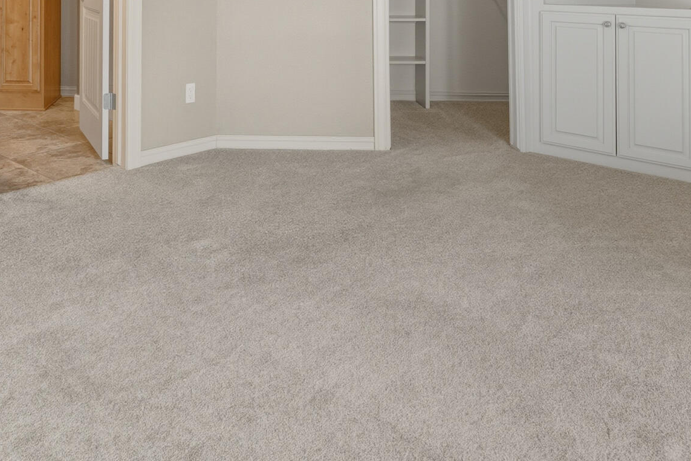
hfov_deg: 52.2
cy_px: -37
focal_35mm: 35
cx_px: 178
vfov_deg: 33.4
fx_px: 672
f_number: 8
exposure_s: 1/125
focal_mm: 16
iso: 160
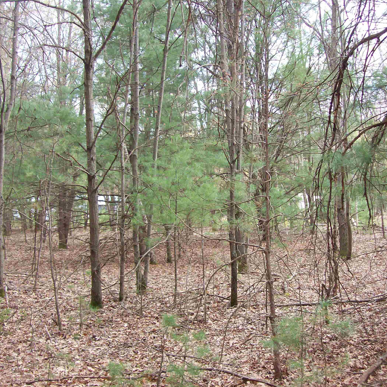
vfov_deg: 39.2
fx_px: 544
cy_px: 192
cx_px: 218
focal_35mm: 43
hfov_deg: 39.1
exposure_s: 1/111
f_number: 2.7
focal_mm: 6
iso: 80
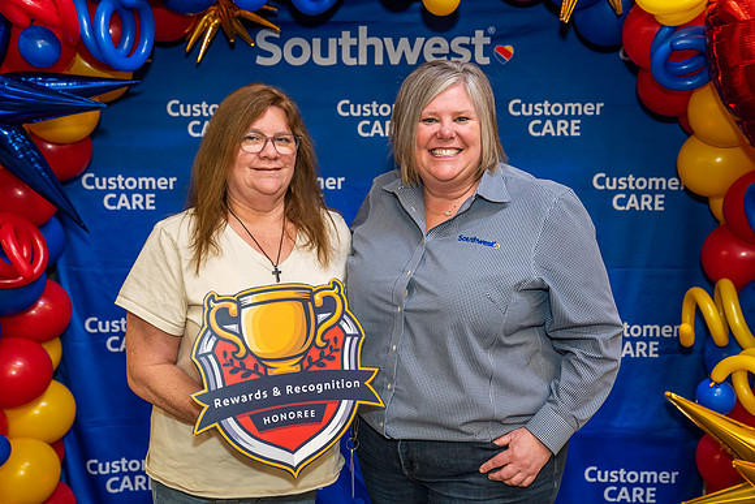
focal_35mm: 44
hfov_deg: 44.6
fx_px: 920
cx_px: 382
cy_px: 252
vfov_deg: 30.6
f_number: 4
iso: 1250
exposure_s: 1/160
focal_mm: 43
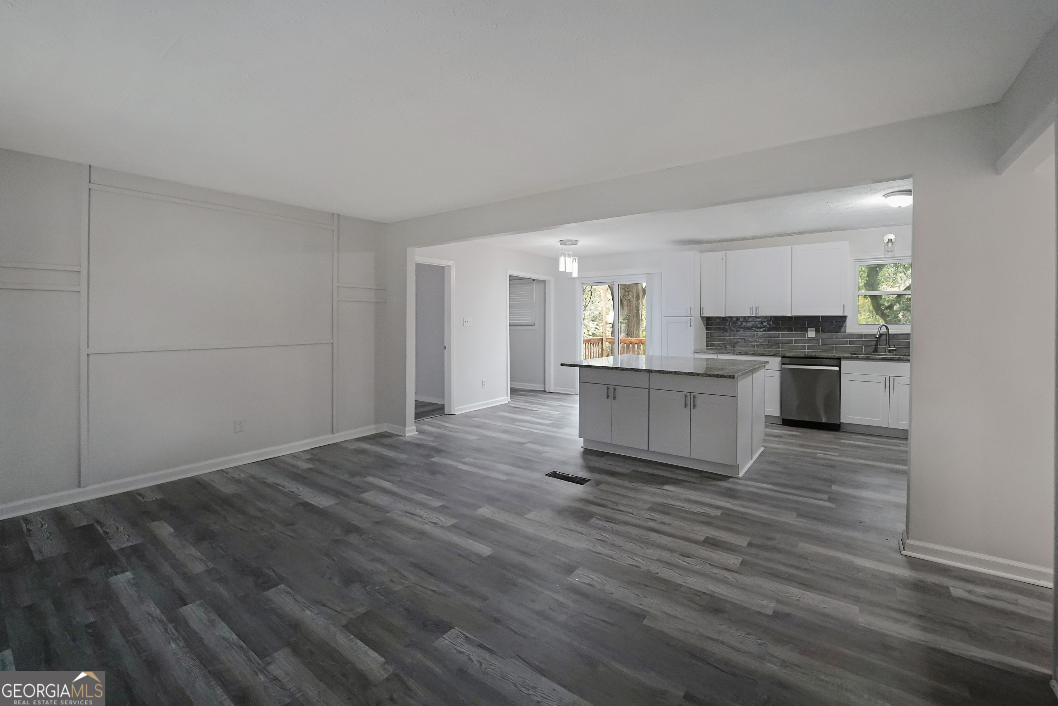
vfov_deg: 81.2
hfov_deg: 104.3
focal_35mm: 14
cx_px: 529
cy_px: 353
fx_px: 411
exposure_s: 1/160
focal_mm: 14
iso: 3200
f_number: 2.8
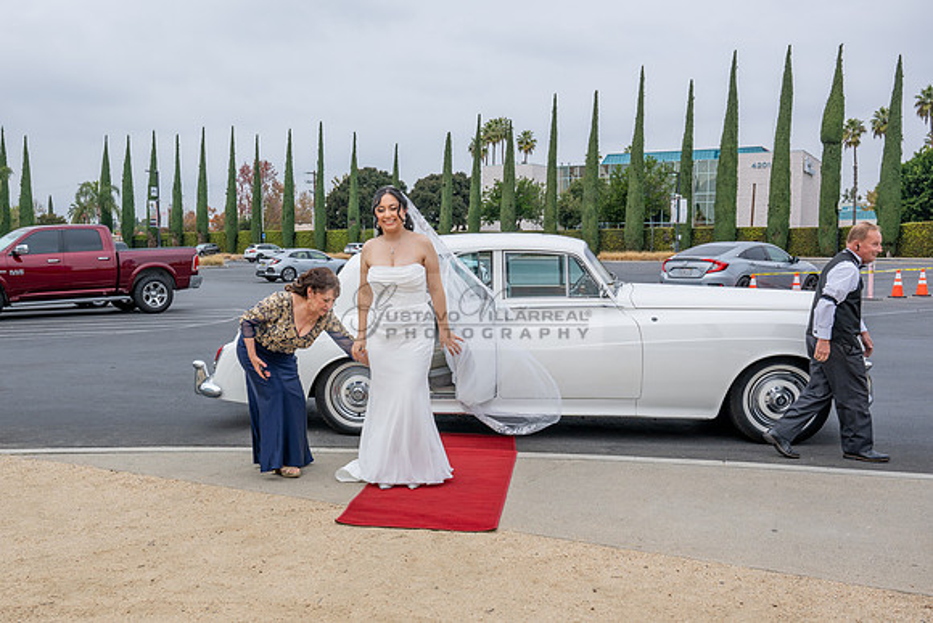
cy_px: 349
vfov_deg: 36.6
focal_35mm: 36
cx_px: 370
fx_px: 939
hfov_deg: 52.5
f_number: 8
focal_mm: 30
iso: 200
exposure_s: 1/200
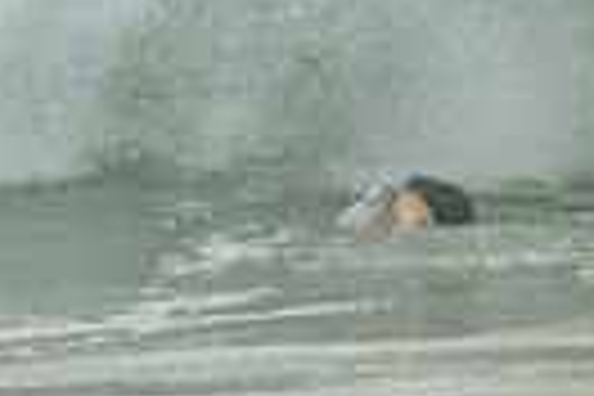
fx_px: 58042
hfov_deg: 0.6
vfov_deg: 0.4
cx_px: -644
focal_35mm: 3518
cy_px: -38
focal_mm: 800
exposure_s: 1/2500
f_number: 11
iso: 1600
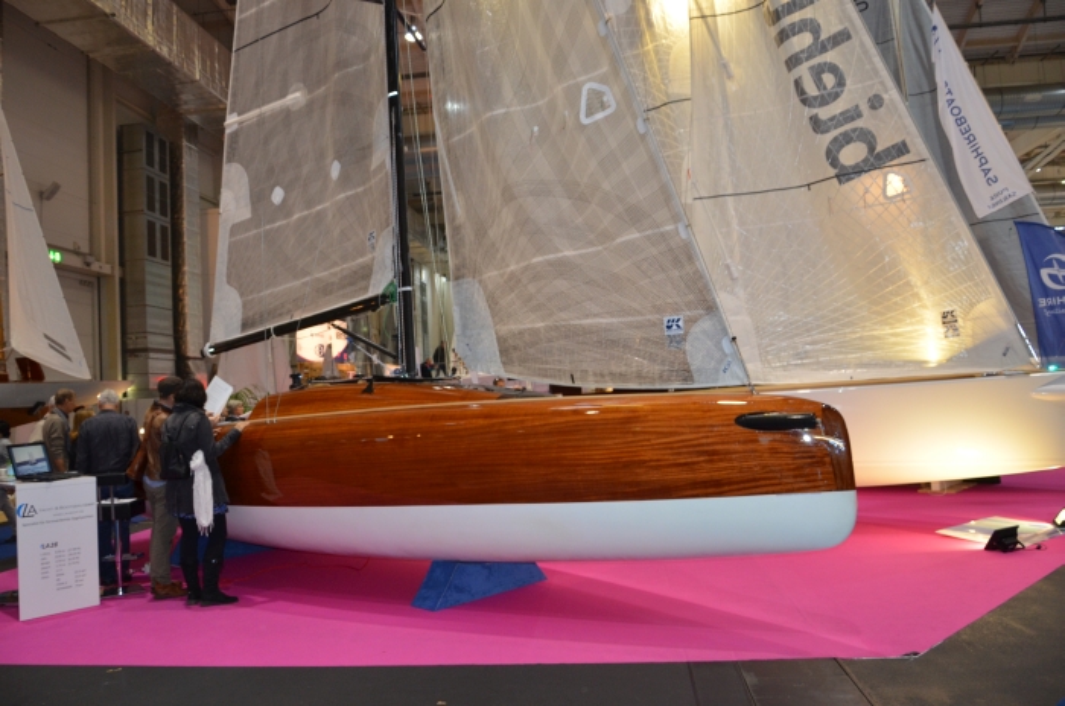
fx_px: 797
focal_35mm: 27
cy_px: 353
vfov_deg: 47.8
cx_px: 532
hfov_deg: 67.5
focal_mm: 18
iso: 640
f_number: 3.5
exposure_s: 1/60
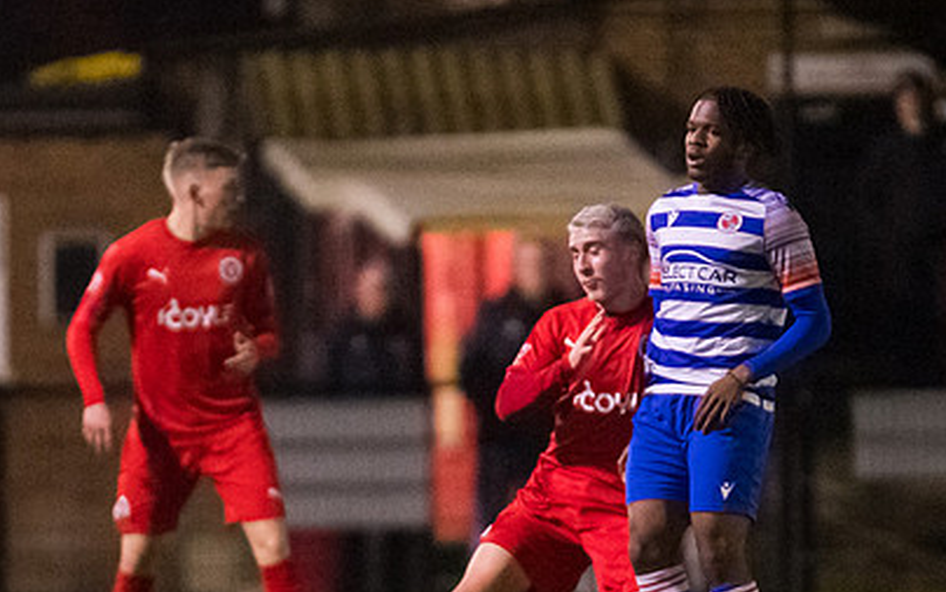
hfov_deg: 2.3
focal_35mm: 899
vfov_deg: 1.5
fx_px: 23191
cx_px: 564
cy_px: 444
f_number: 2.8
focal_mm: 300
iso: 8000
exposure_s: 1/1250
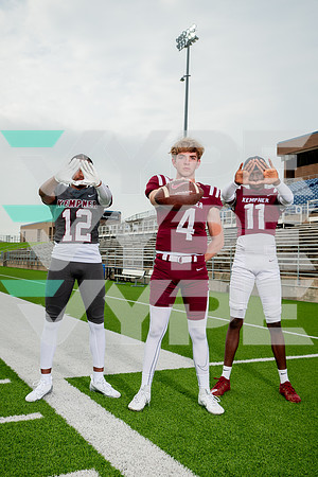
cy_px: 238
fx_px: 477
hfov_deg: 36.9
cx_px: 159
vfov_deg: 53.1
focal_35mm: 36
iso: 125
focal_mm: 36
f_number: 7.1
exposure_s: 1/320
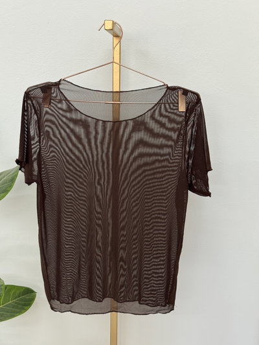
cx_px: 130
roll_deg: +0.3
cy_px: 172
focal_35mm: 48
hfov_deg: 30.3
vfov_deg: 39.6
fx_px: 479
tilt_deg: -11.9
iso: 64
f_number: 1.78
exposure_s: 1/50
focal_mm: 6.76
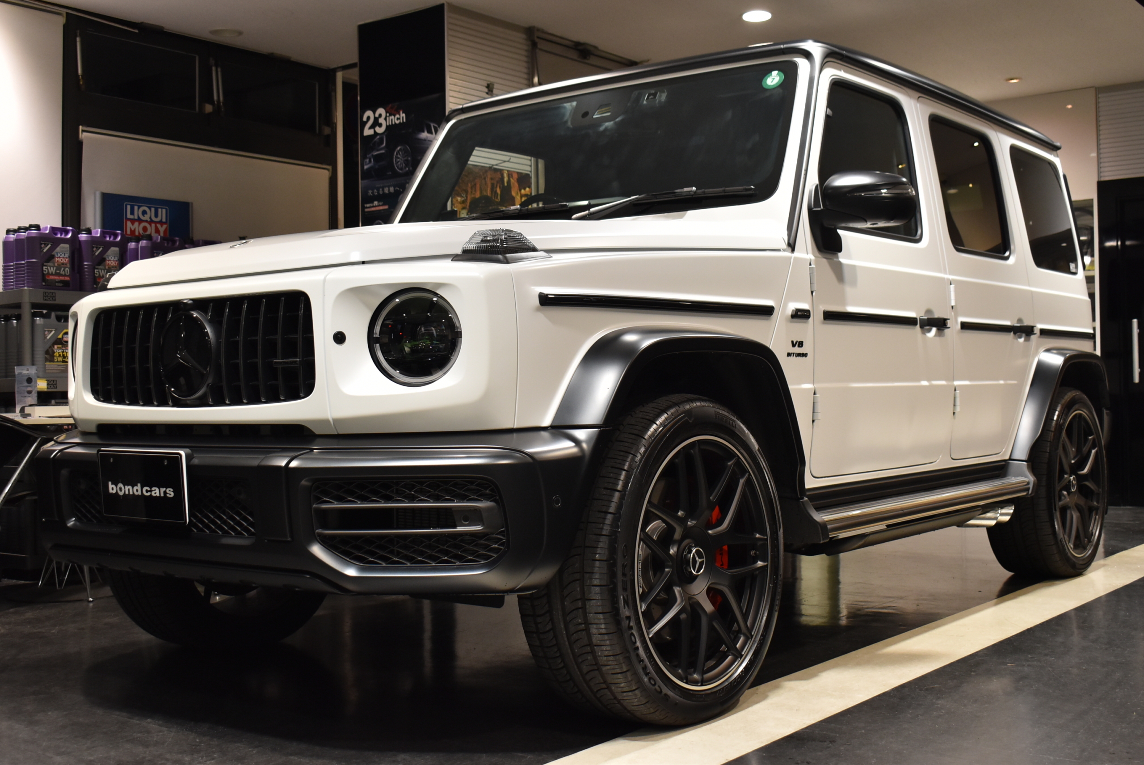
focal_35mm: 42
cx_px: 572
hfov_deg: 46.4
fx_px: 1336
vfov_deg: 31.9
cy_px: 382
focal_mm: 28
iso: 800
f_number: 5
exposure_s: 1/50
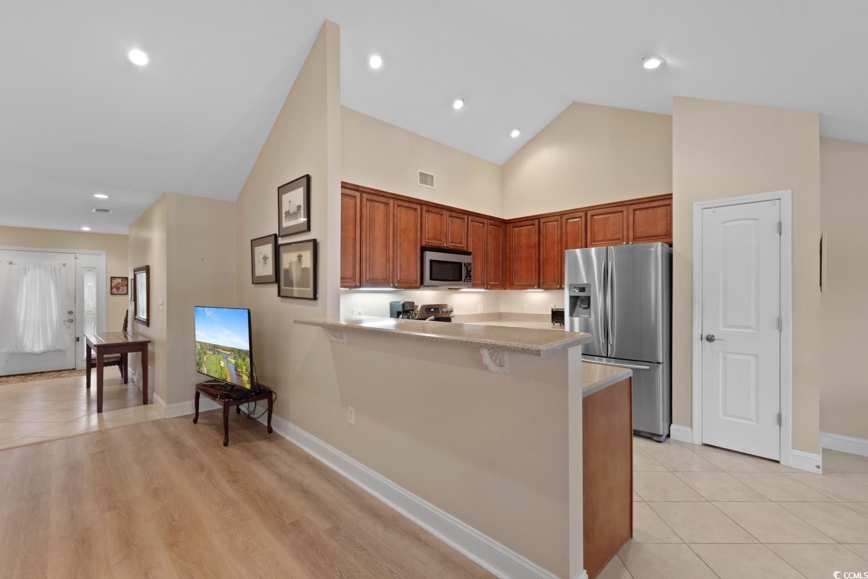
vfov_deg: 77.3
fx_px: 362
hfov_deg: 100.4
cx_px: 434
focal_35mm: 15
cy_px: 290
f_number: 4.5
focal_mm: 10
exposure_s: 1/2
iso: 100
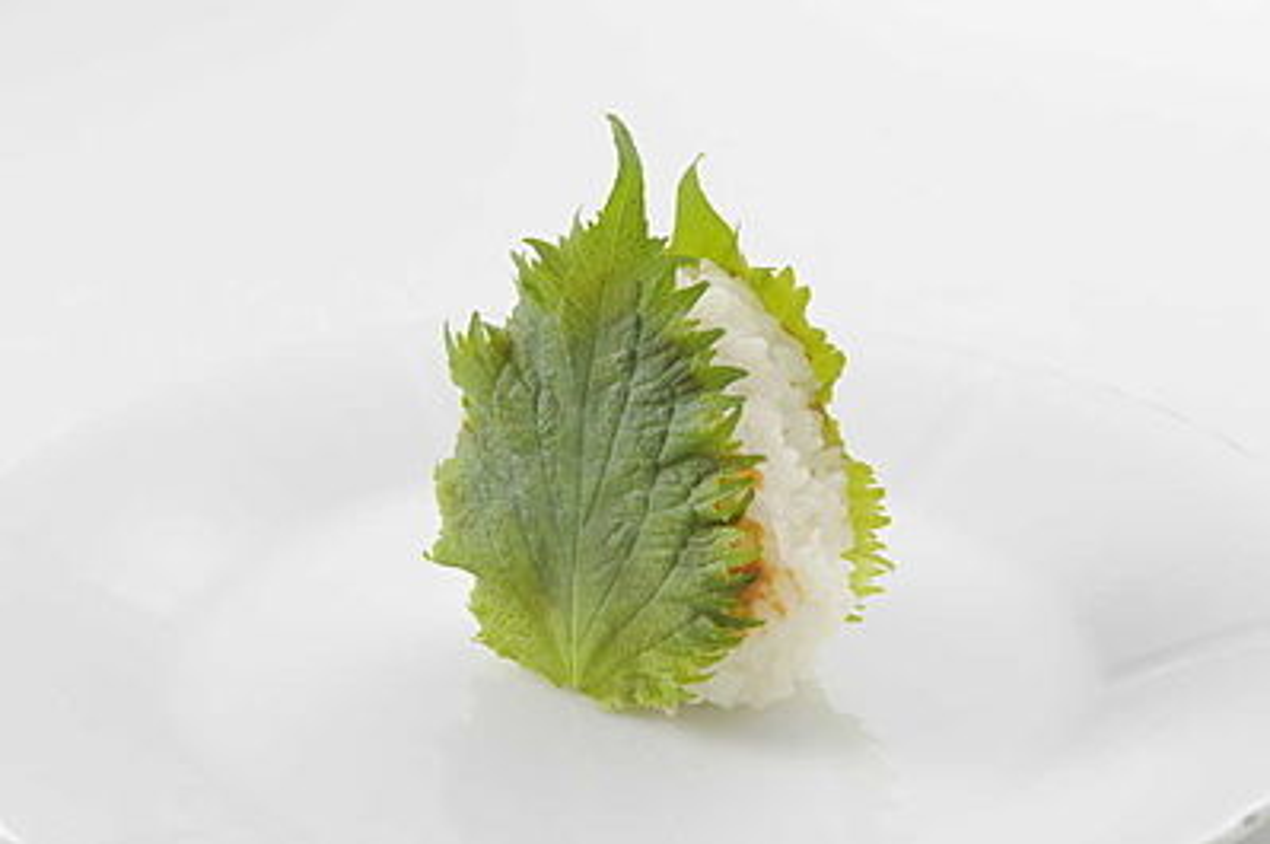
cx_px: 635
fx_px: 3700
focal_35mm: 105
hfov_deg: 19.5
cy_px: 422
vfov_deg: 13.0
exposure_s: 1/125
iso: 200
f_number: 11
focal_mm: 70
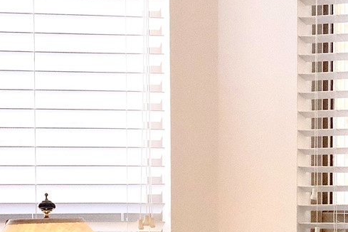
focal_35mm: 182
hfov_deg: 11.3
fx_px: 1759
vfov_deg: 7.4
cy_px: 363
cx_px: 238
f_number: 2.8
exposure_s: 1/1250
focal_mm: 27
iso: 4000
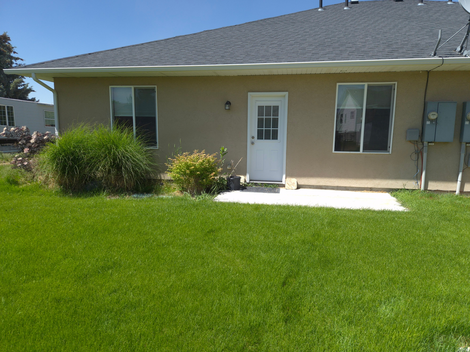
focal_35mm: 23
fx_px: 312
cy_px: 176
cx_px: 235
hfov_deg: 73.9
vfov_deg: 58.9
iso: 50
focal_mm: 5.4
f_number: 1.8
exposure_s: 1/1476
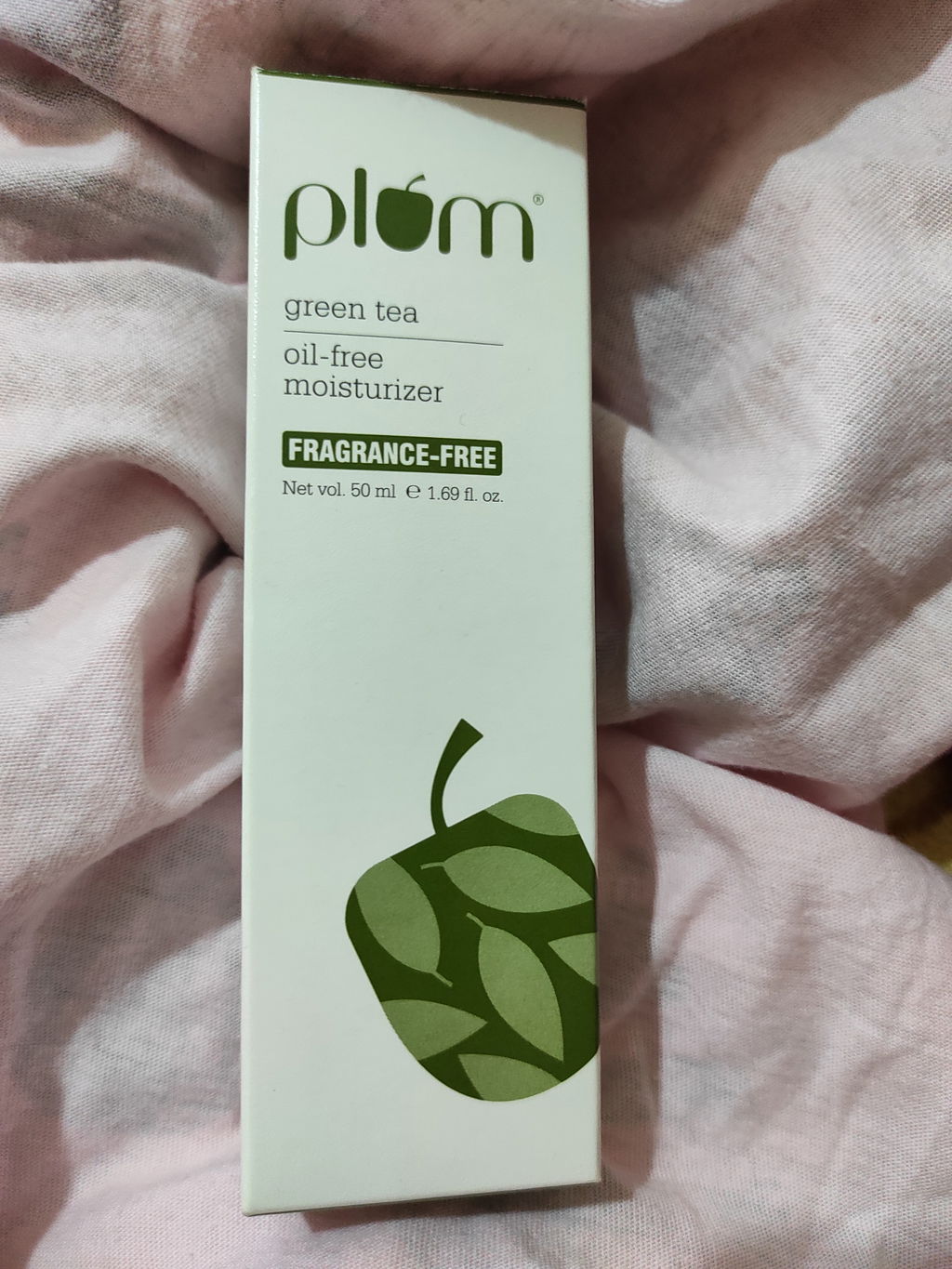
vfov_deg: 69.4
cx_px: 476
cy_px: 634
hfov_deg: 54.9
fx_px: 917
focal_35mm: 25
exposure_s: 1/33
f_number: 1.89
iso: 506
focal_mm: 5.43
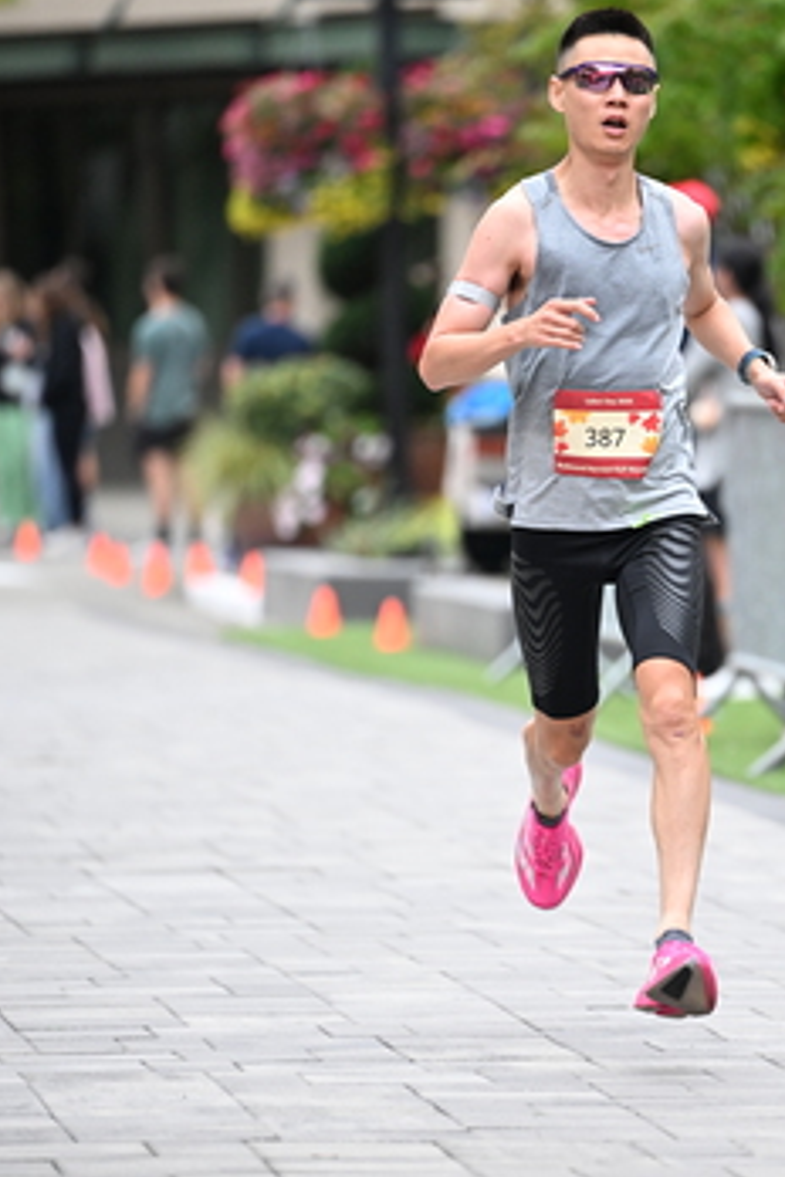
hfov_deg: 4.3
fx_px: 10335
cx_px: 594
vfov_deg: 6.5
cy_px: 575
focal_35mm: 316
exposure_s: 1/800
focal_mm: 200
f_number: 2.8
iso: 1600
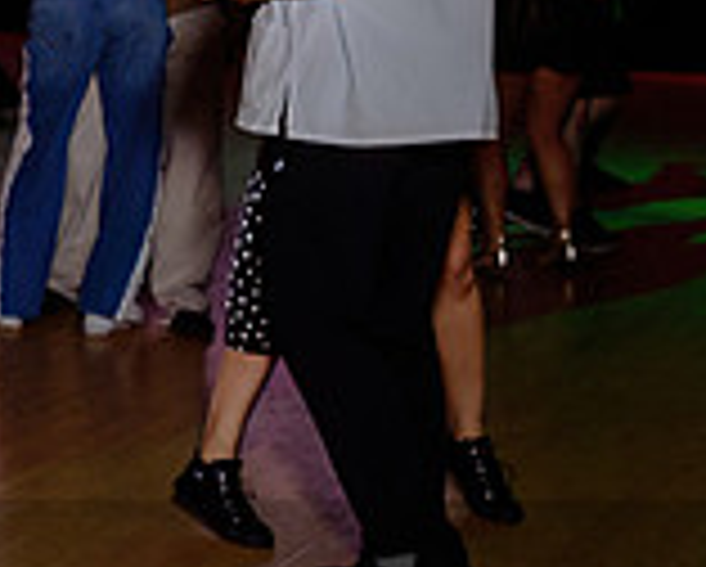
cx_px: -451
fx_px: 2197
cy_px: 110
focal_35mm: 105
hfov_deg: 16.2
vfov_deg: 14.6
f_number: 2.8
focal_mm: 27
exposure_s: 1/60
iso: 800
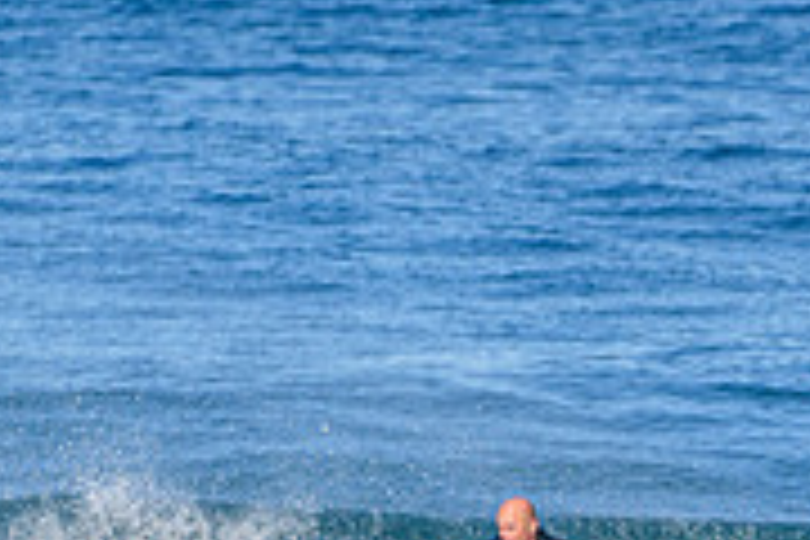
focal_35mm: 2417
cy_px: 686
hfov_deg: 0.9
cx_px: 414
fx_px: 54378
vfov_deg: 0.6
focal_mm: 500
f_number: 5.6
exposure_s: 1/2000
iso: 320
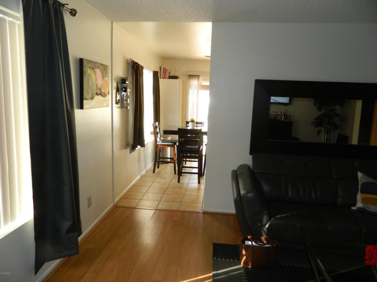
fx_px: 272
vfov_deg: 54.9
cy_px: 141
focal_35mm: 25
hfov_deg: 69.4
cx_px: 188
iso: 180
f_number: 3.1
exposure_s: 1/30
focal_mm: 4.5
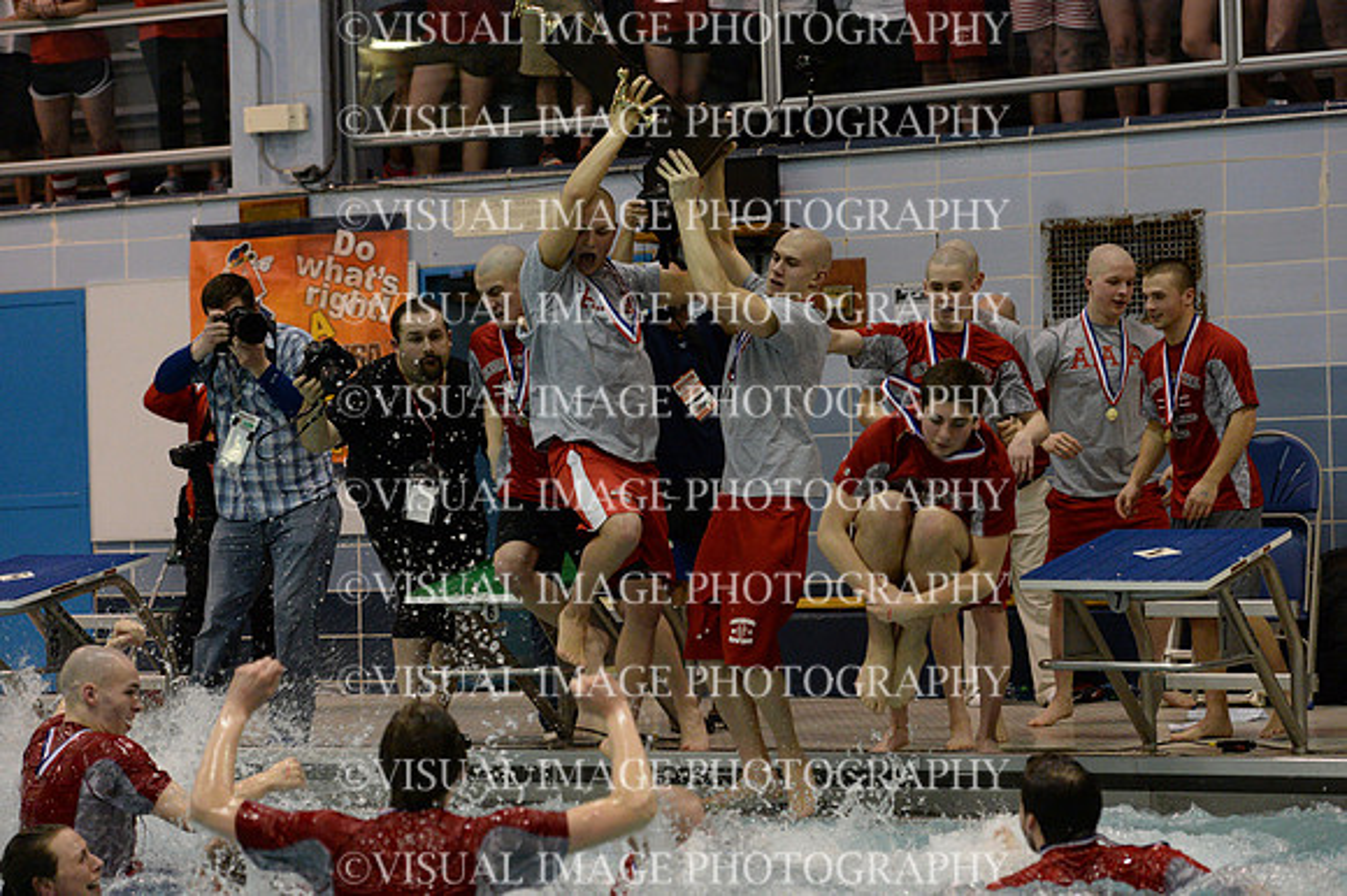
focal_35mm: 100
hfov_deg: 20.4
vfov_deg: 13.7
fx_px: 3739
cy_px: 448
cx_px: 674
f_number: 3.5
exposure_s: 1/400
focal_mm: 100
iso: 6400
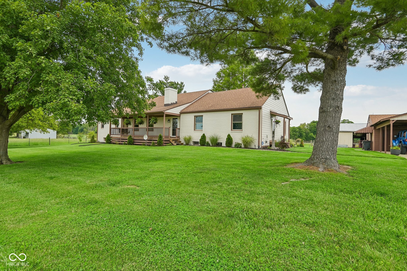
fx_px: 181
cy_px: 136
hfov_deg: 96.7
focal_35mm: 16
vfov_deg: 73.7
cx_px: 204
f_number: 8
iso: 100
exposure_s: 1/160
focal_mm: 16
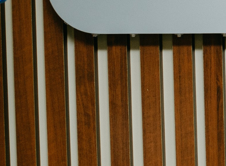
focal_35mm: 232
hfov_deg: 7.6
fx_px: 1502
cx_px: 653
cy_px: 87
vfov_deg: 6.3
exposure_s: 1/160
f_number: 3.2
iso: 125
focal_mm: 35
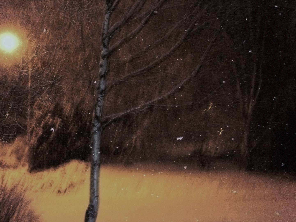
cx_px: 138
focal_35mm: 40
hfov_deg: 46.8
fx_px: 342
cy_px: 113
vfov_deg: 36.0
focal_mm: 6.3
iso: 800
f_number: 3.5
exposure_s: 1/2
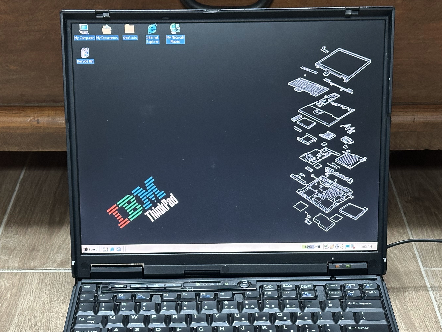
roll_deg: +0.6
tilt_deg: -30.7
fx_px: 919
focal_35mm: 72
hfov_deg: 27.0
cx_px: 213
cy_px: 245
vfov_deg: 20.3
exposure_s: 1/40
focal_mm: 6.86
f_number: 1.78
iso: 200
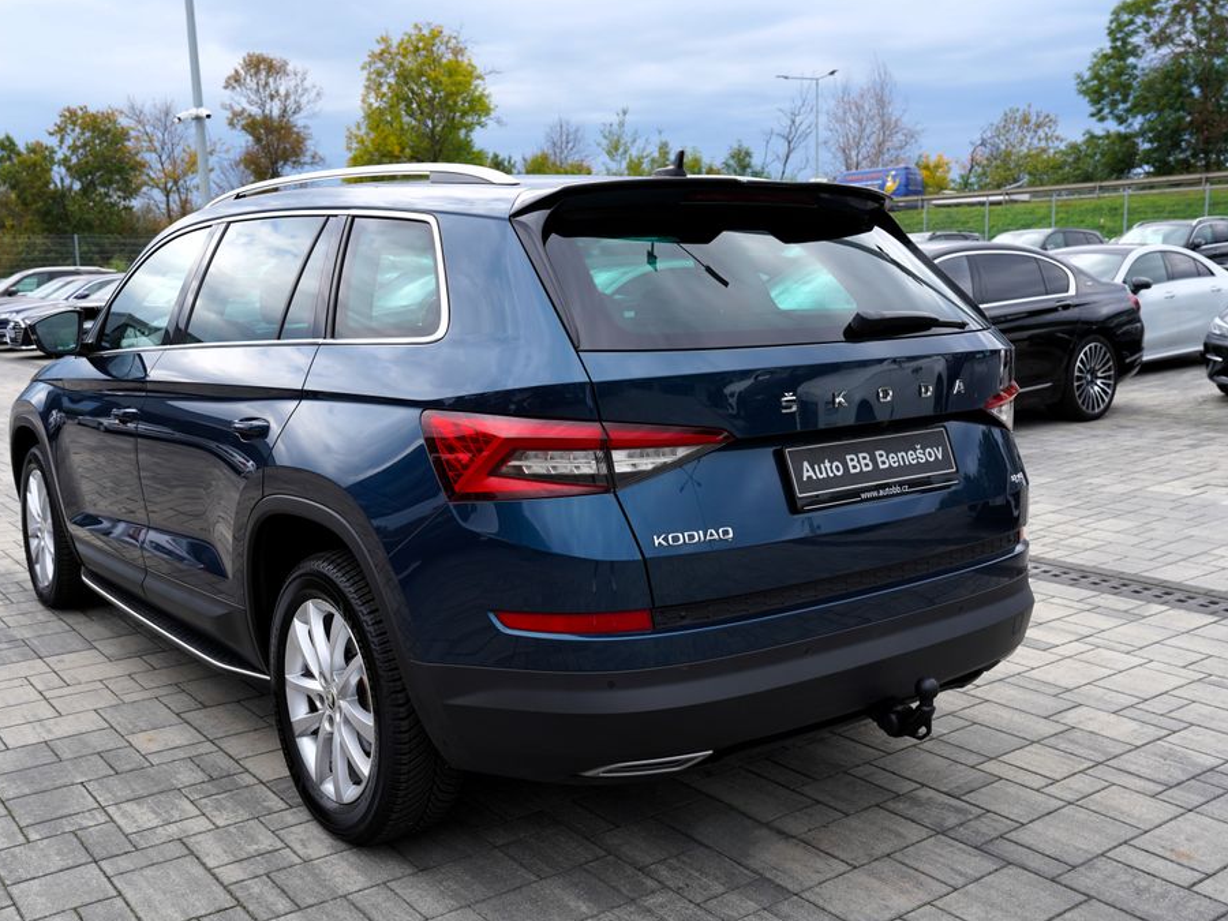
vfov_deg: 41.8
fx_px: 1206
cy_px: 463
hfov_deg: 53.9
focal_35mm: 34
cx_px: 553
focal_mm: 31
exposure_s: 1/160
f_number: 5.6
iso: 100
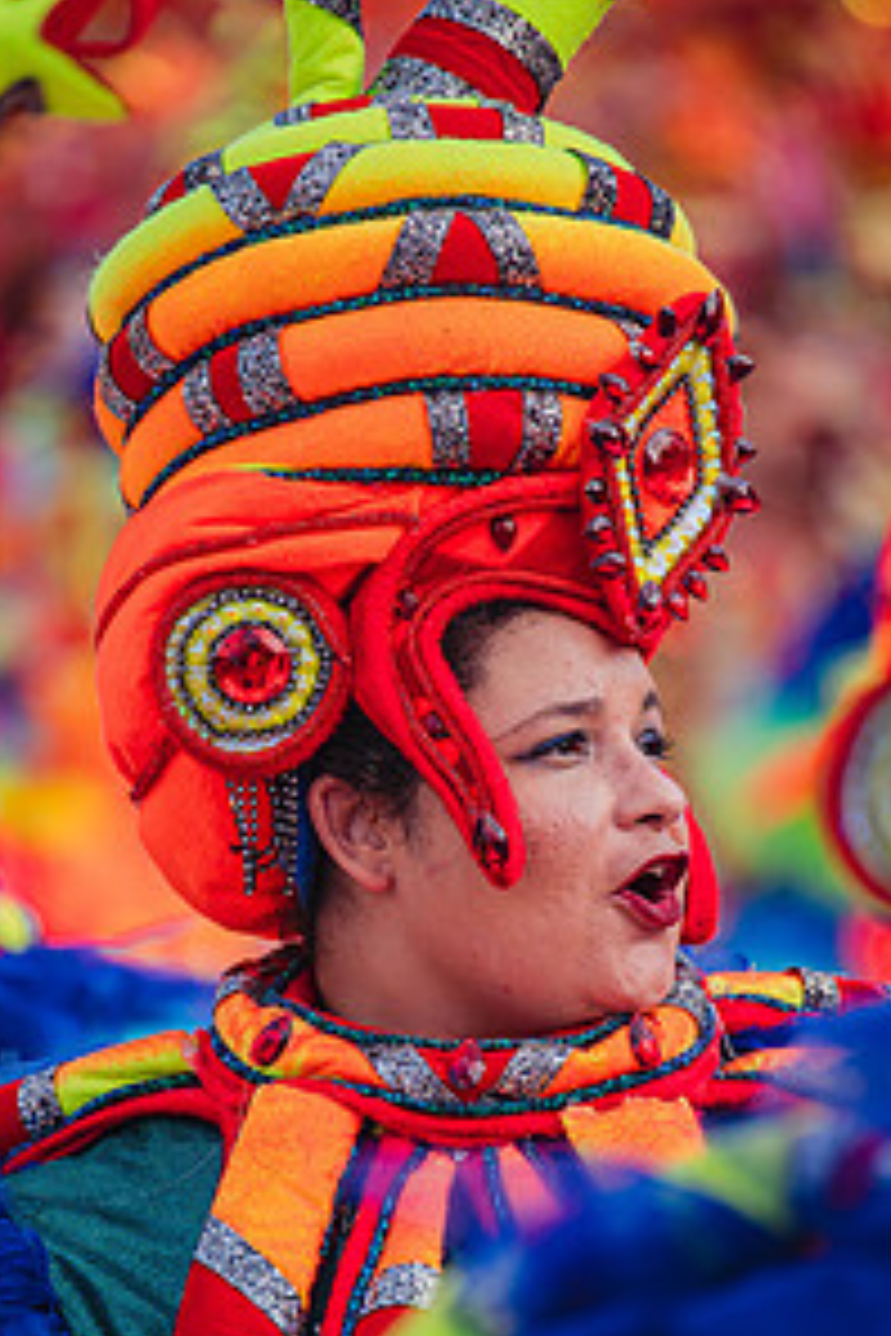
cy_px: 927
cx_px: 389
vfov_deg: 4.5
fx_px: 16853
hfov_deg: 3.0
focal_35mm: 454
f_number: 5.6
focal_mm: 300
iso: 640
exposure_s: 1/1600
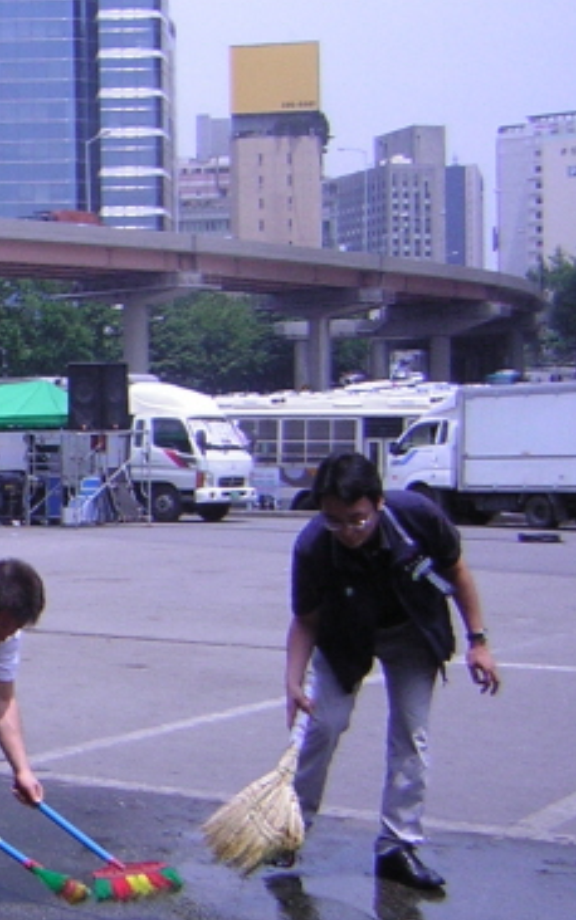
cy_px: 522
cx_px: -206
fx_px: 1832
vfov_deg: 28.2
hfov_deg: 16.7
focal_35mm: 73
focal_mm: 4.7
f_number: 5.2
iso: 71
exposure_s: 1/428
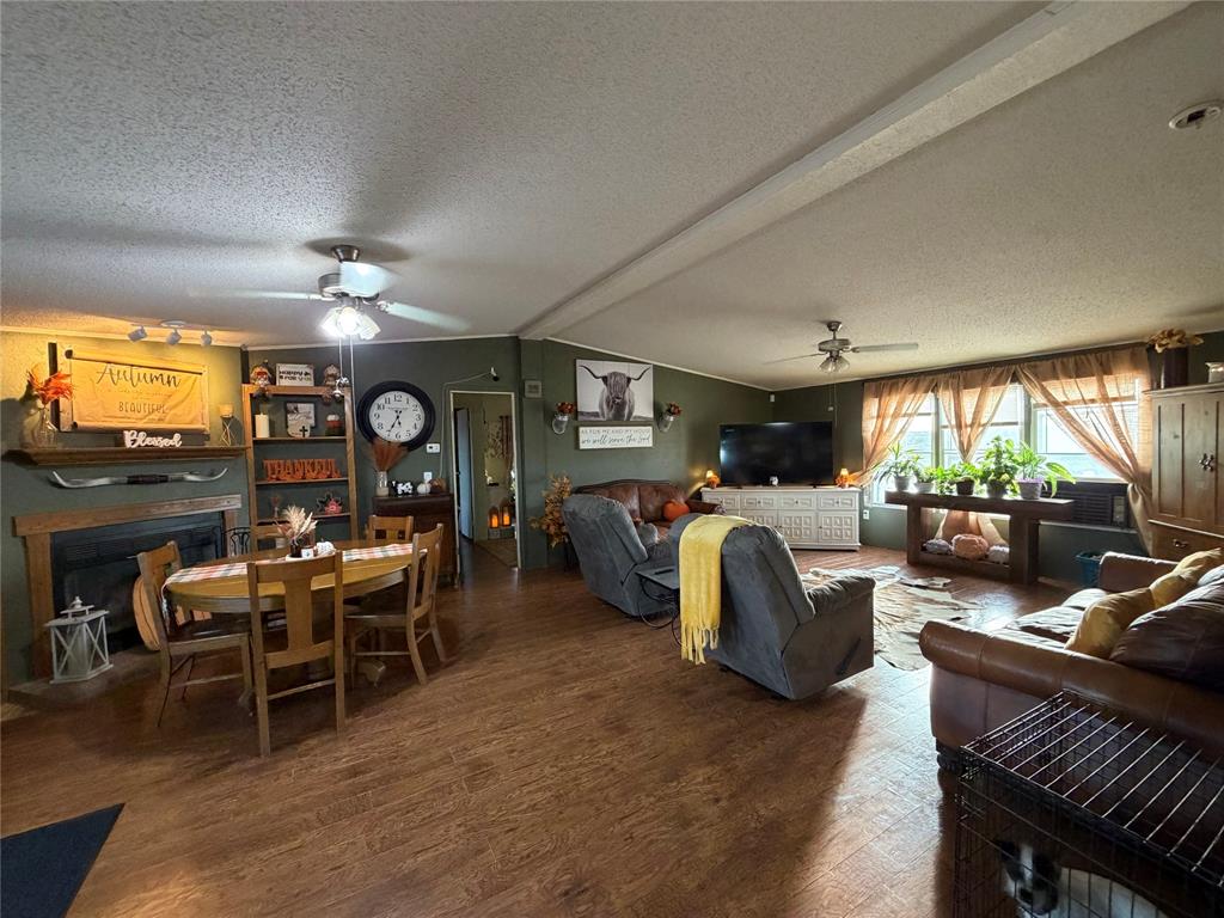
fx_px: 495
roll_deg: +1.6
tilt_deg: -1.5
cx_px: 612
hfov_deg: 102.1
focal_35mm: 14
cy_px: 459
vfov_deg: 85.7
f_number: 2.2
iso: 400
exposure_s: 1/60
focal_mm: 2.22
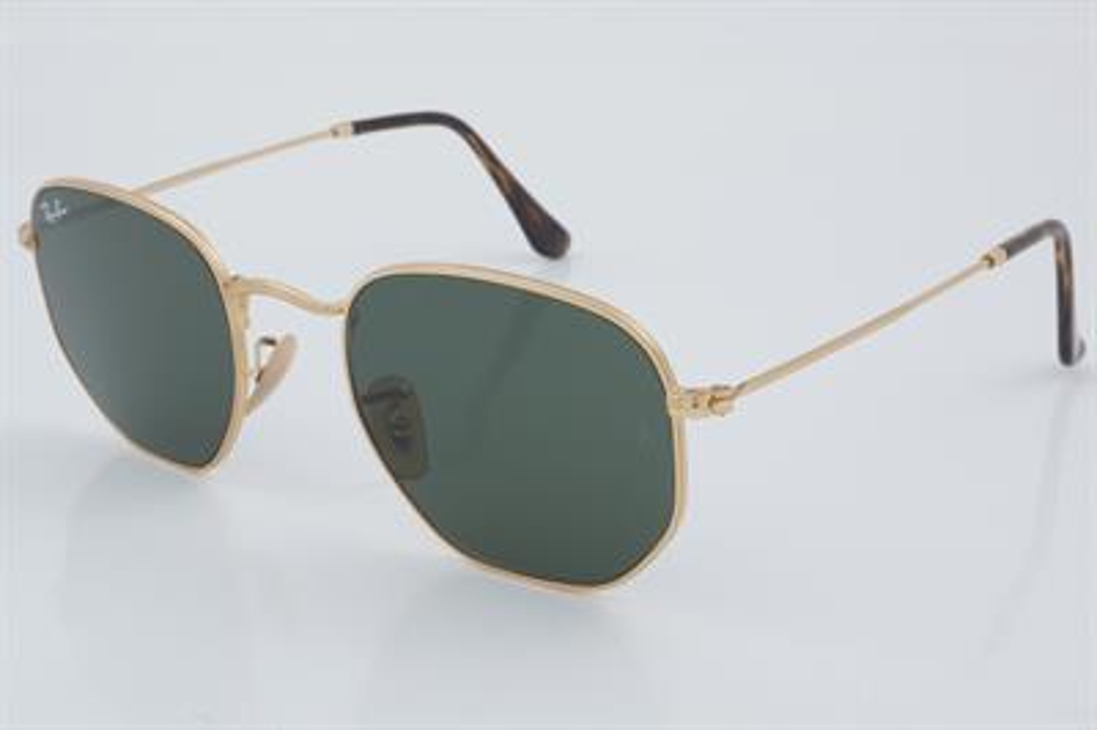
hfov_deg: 27.0
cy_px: 365
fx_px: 2283
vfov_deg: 18.2
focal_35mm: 75
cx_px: 548
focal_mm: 50
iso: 100
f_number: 32
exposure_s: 1/4
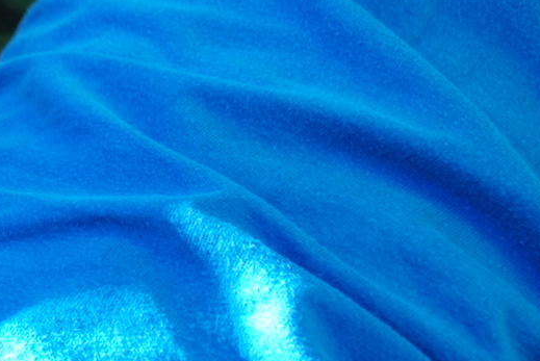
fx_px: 2250
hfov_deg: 12.9
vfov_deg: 9.2
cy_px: 71
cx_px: -289
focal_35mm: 150
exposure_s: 1/200
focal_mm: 27
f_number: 5
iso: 200
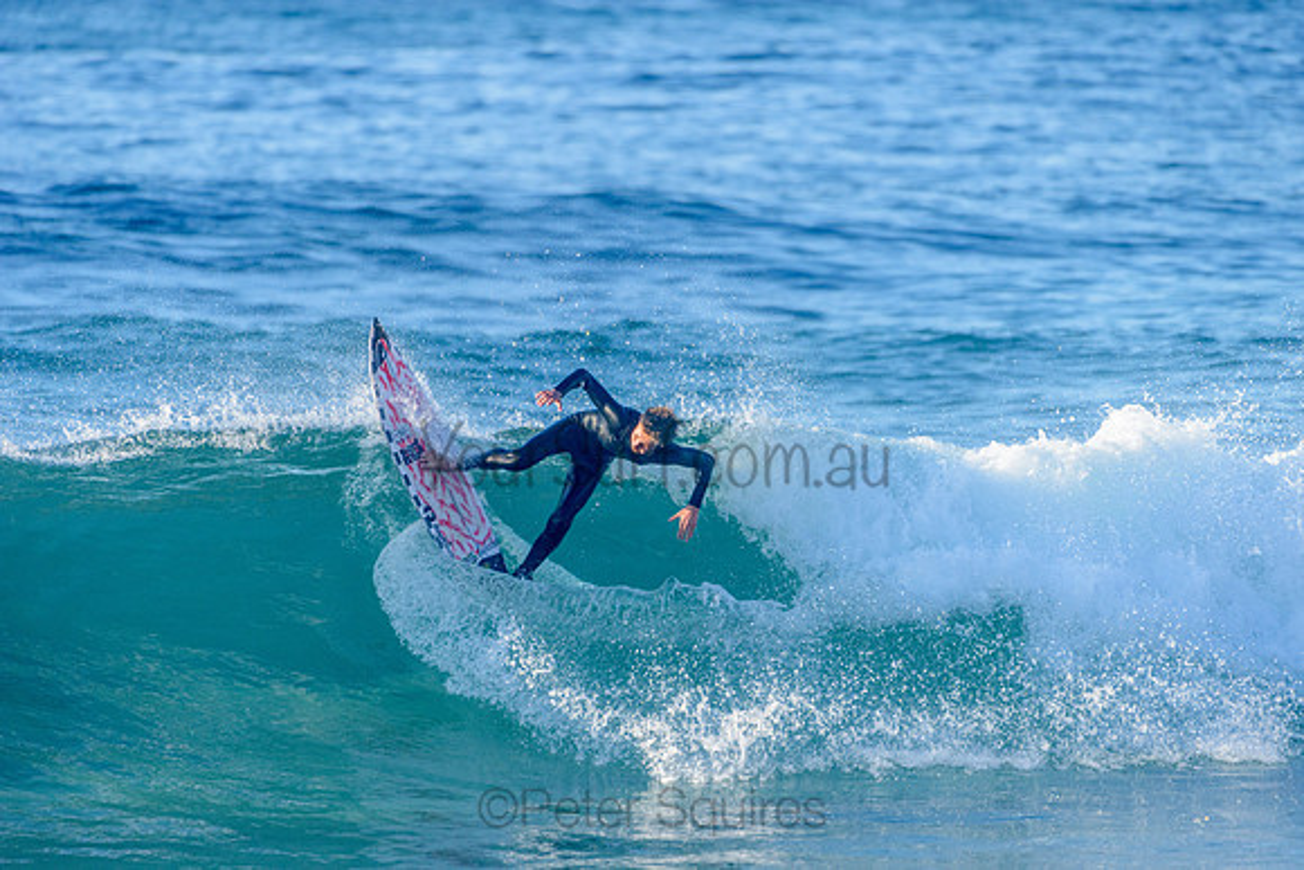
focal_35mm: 500
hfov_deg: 4.1
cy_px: 435
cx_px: 652
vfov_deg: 2.8
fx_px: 18114
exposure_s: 1/2000
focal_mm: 500
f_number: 5.6
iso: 450
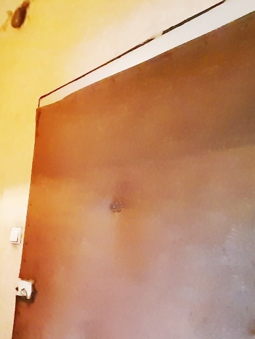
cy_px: 288
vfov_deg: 51.8
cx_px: -136
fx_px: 314
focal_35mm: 32
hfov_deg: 27.8
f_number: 2.2
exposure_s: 1/20
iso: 800
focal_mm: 1.42
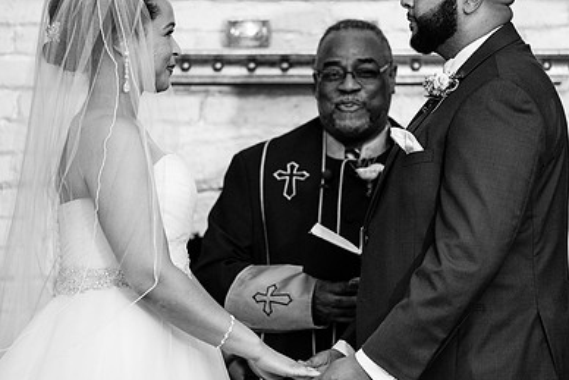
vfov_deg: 4.5
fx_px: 4870
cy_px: 172
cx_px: 308
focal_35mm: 308
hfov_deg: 6.7
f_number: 2.8
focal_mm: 200
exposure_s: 1/200
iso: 2000
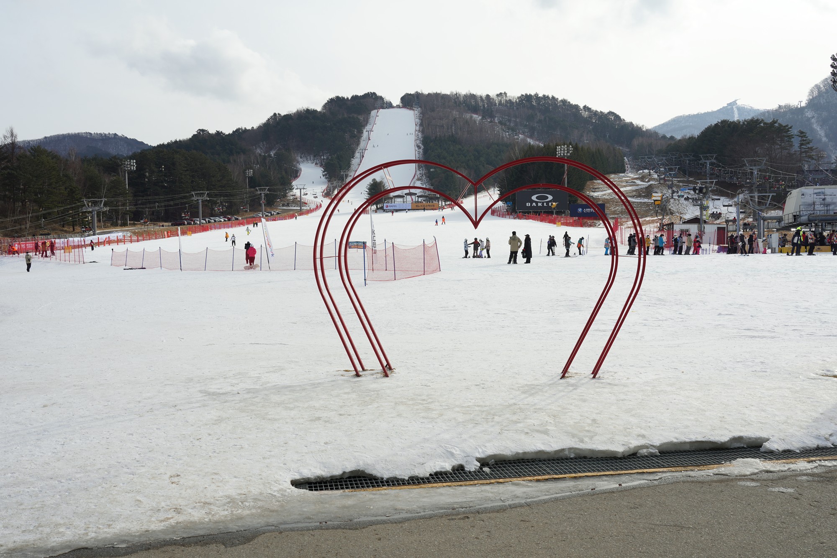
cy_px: 279
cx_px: 418
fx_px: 814
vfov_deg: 37.9
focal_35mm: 35
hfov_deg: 54.4
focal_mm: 35
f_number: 13
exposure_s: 1/100
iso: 100
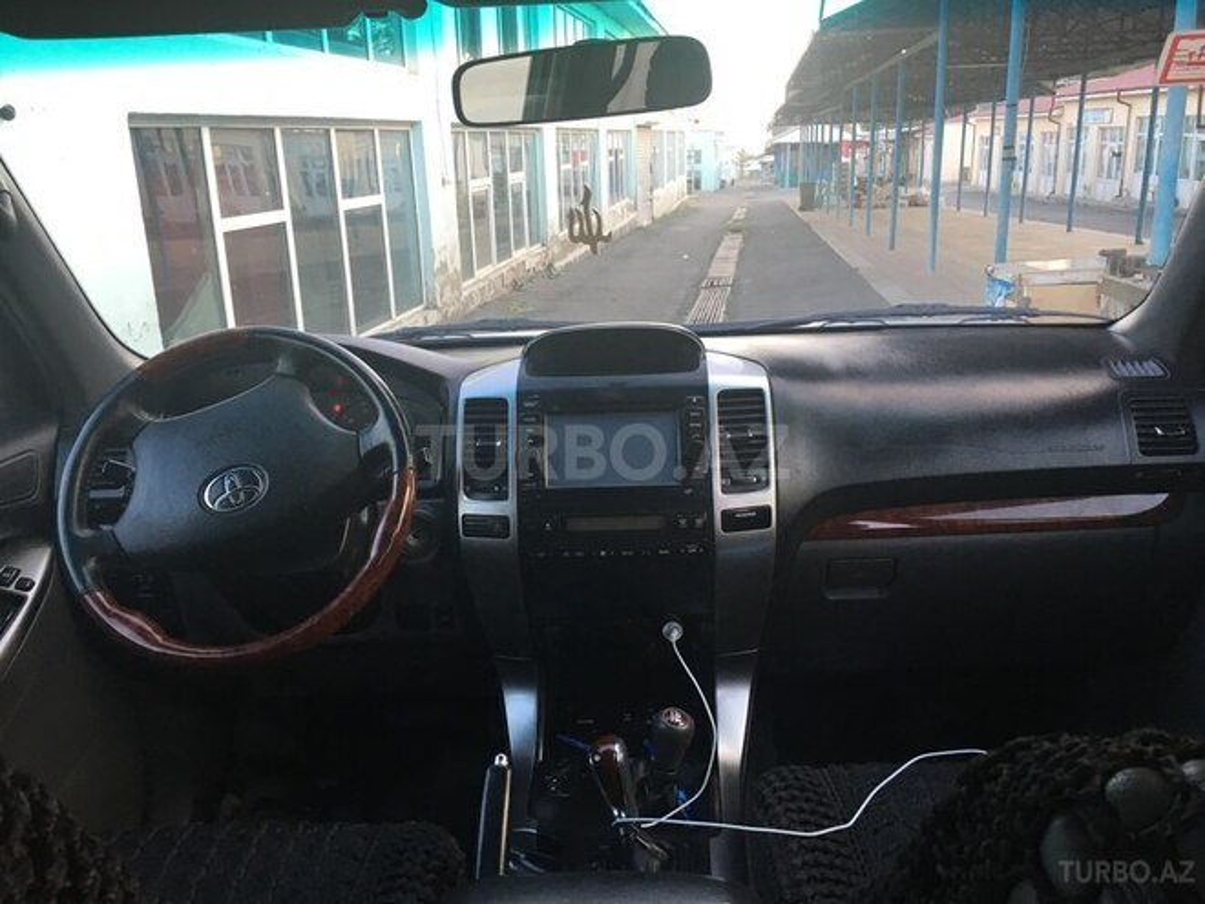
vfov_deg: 48.2
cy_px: 452
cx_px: 602
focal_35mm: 29
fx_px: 1010
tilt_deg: -18.1
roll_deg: +1.5
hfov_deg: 61.7
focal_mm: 4.15
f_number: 2.2
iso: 40
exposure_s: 1/33
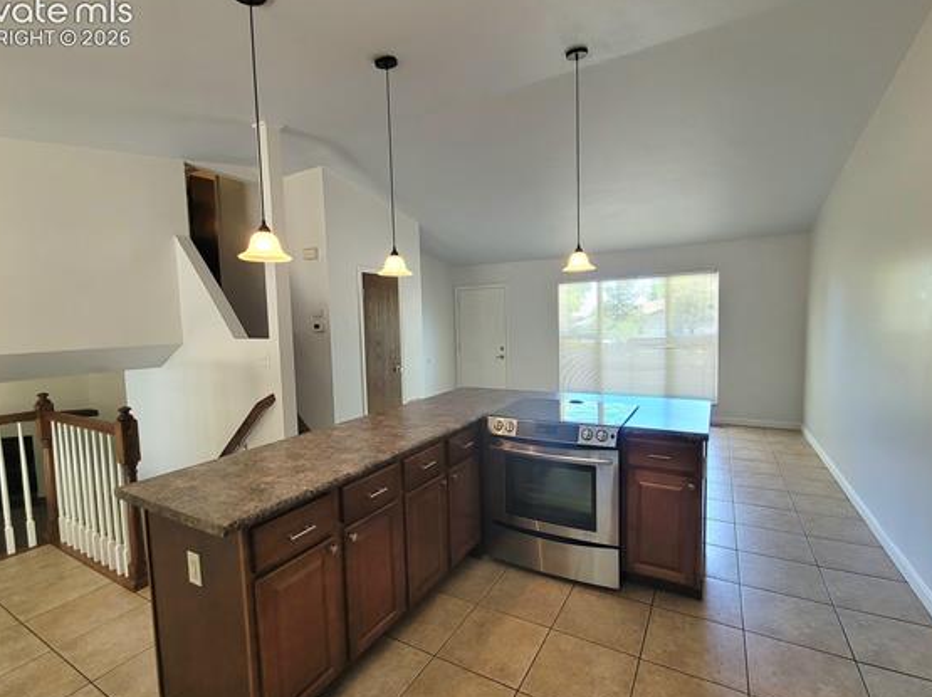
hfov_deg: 98.2
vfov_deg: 81.6
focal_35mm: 15
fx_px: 403
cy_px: 355
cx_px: 465
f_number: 2.2
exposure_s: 1/60.2
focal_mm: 2.2
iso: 125
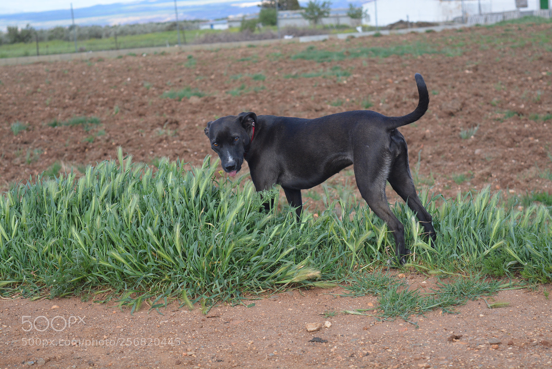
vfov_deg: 16.6
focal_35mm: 82
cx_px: 276
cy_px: 184
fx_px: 1266
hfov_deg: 24.6
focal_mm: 55
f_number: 5.6
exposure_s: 1/1000
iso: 640
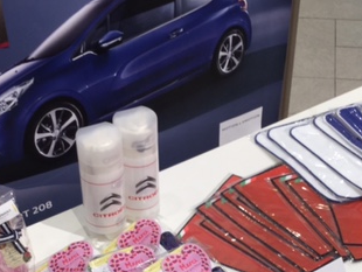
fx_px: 670
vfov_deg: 22.2
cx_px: 155
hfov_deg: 30.2
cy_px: 261
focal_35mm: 64
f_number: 2.4
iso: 32
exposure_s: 1/30
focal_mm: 3.3
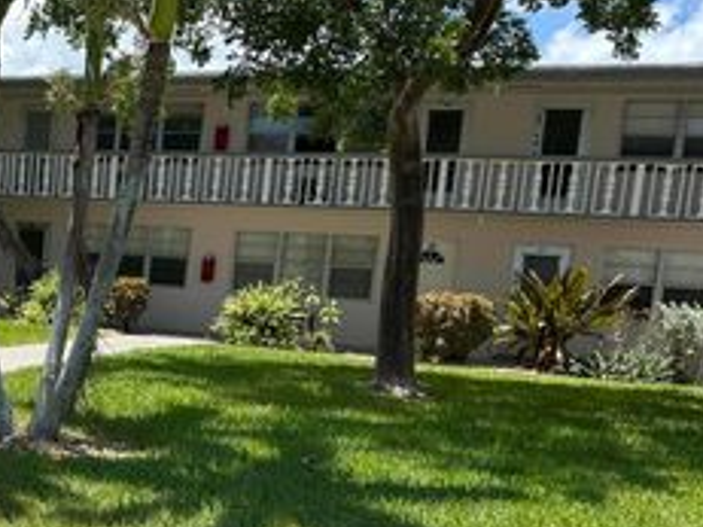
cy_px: 388
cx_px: -12
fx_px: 1055
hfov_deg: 33.5
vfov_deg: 27.7
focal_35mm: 52
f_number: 1.78
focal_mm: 6.86
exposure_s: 1/2410
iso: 80
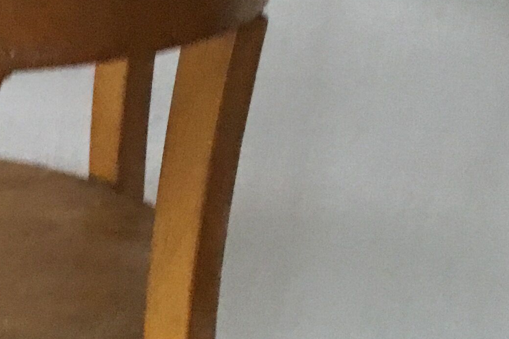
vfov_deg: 13.2
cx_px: -203
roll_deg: -1.8
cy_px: 411
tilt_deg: -28.3
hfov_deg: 18.4
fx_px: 1428
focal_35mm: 101
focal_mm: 3.3
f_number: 2.4
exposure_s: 1/25
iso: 200
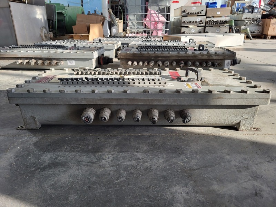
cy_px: 104
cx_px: 138
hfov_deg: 67.3
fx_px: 207
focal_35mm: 26
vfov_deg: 53.1
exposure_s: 1/120
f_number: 1.8
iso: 100
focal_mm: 5.4
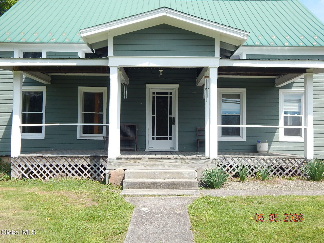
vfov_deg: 37.7
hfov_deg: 49.0
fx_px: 356
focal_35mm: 38
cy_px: 122
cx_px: 162
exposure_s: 1/640
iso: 125
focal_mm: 6.8
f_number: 3.4
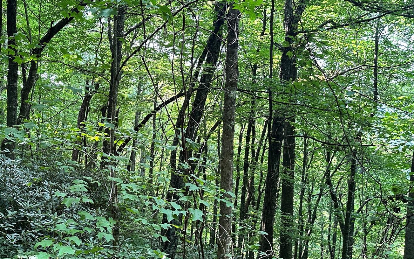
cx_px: 129
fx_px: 451
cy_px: 126
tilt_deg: -2.8
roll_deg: +0.0
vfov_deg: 32.0
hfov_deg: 48.2
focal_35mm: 40
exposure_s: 1/121
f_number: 1.78
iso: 200
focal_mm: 6.86
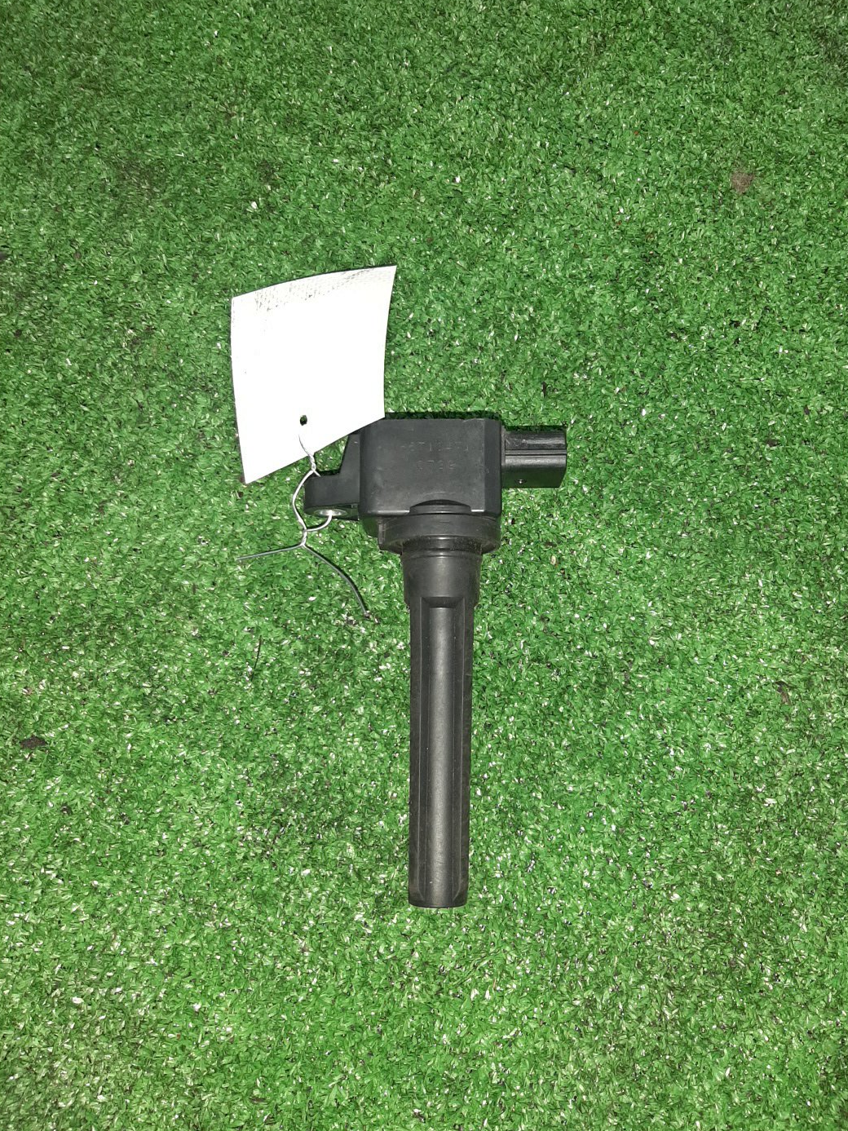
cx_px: 433
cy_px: 551
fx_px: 882
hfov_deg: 51.3
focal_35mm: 27
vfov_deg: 65.3
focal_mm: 3.93
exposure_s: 1/33
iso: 166
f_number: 1.7
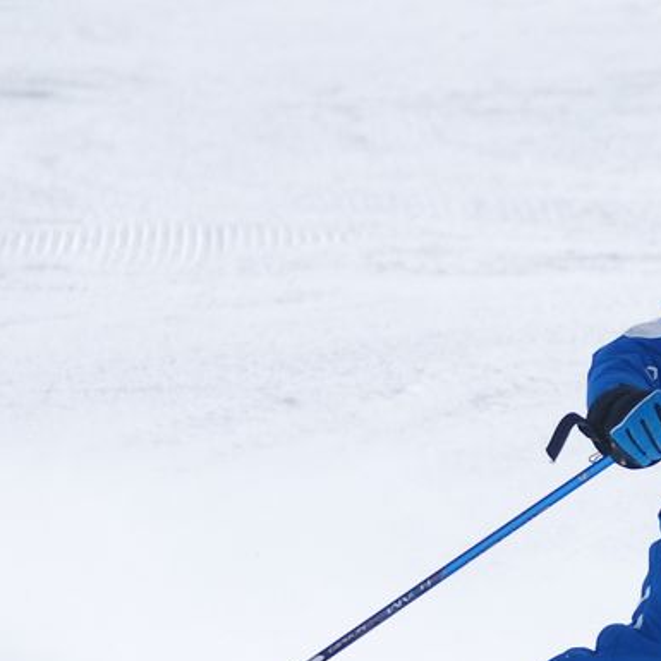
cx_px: 822
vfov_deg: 2.0
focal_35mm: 876
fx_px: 18920
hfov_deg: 2.0
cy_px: 451
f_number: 5.3
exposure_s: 1/1250
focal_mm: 165
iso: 100
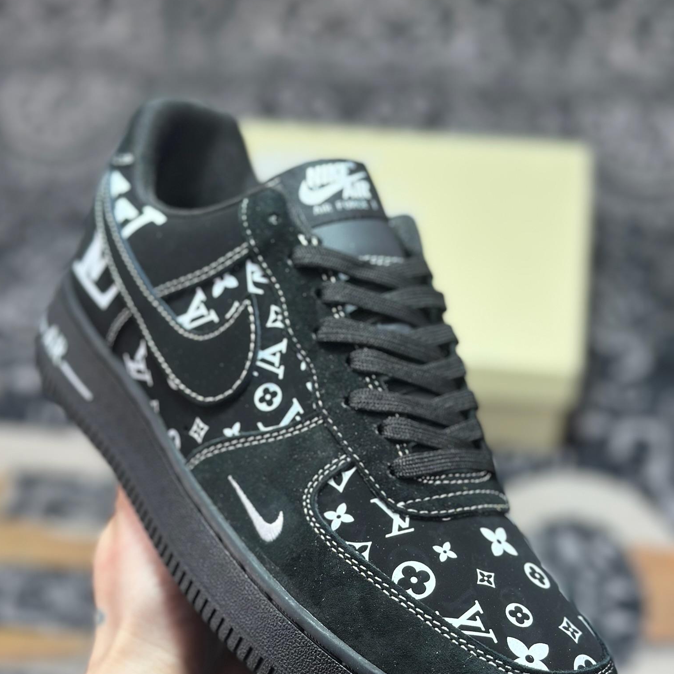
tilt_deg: -55.7
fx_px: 1256
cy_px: 433
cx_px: 337
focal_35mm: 57
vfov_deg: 29.9
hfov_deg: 30.0
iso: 80
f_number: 1.78
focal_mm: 6.86
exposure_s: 1/463
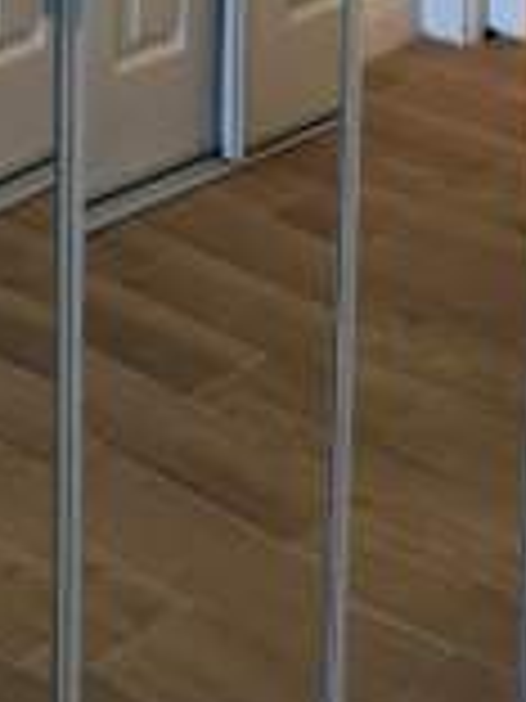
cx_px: 121
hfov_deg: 12.8
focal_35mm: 115
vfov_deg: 16.0
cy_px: -274
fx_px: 2330
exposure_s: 1/30
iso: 40
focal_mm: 3.99
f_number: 1.8
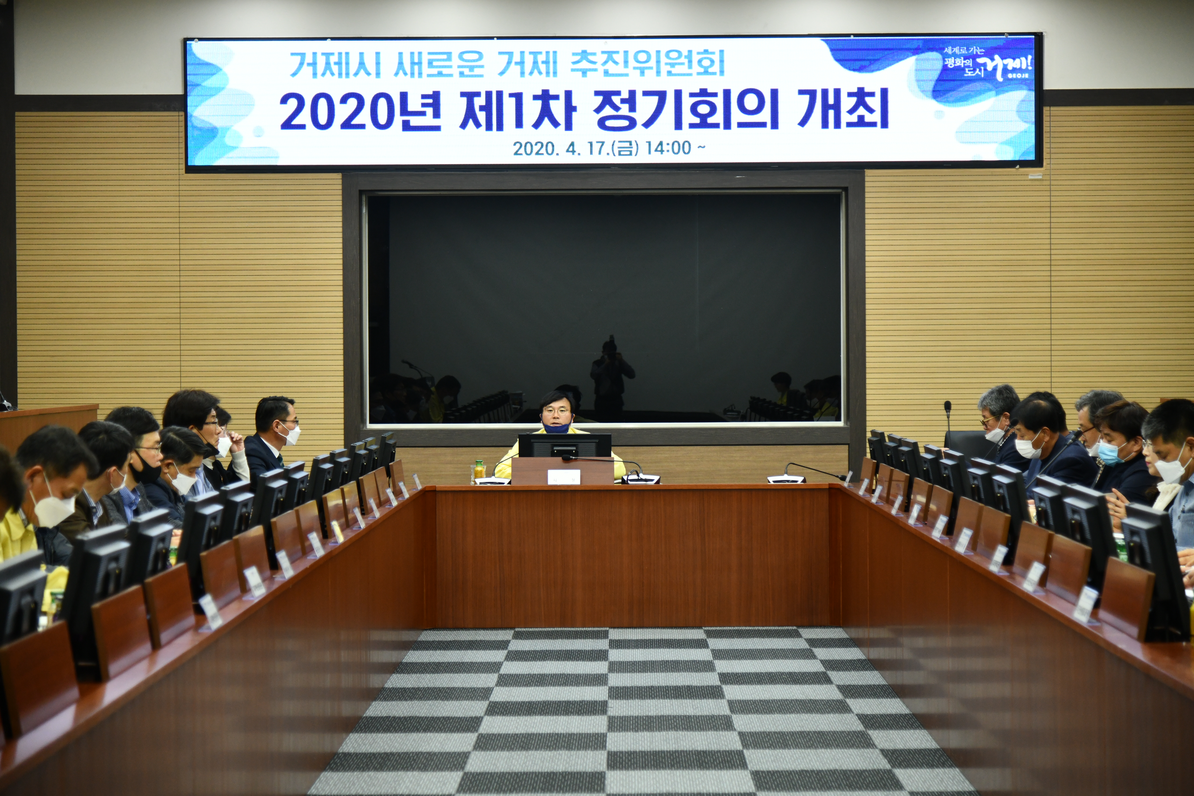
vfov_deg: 16.7
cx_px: 597
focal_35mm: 82
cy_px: 398
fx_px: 2719
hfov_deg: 24.8
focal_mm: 82
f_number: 4
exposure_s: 1/250
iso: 1250
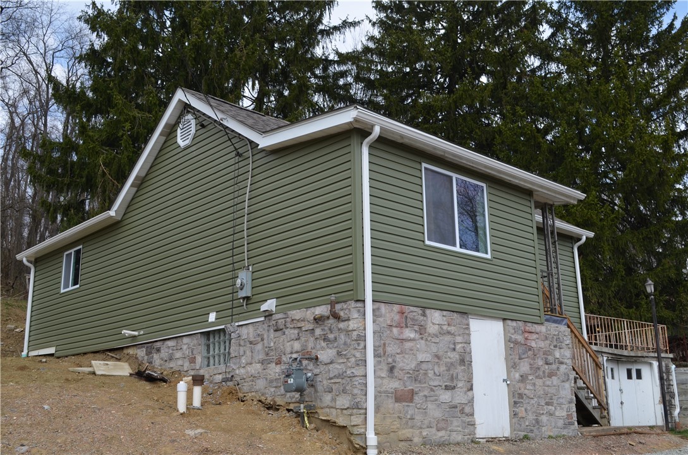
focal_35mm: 39
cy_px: 228
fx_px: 744
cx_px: 344
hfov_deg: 49.6
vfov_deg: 34.1
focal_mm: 26
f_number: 8
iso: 160
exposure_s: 1/250
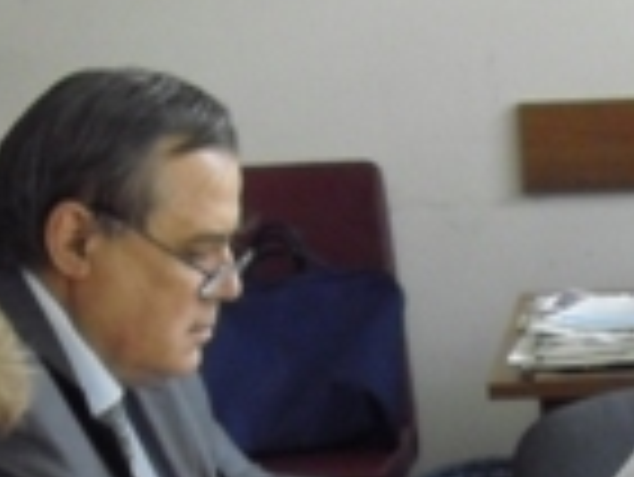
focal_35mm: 172
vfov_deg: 8.5
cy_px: 612
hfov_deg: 11.3
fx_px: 3153
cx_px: 755
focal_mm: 6.2
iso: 200
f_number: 2.8
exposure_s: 1/100
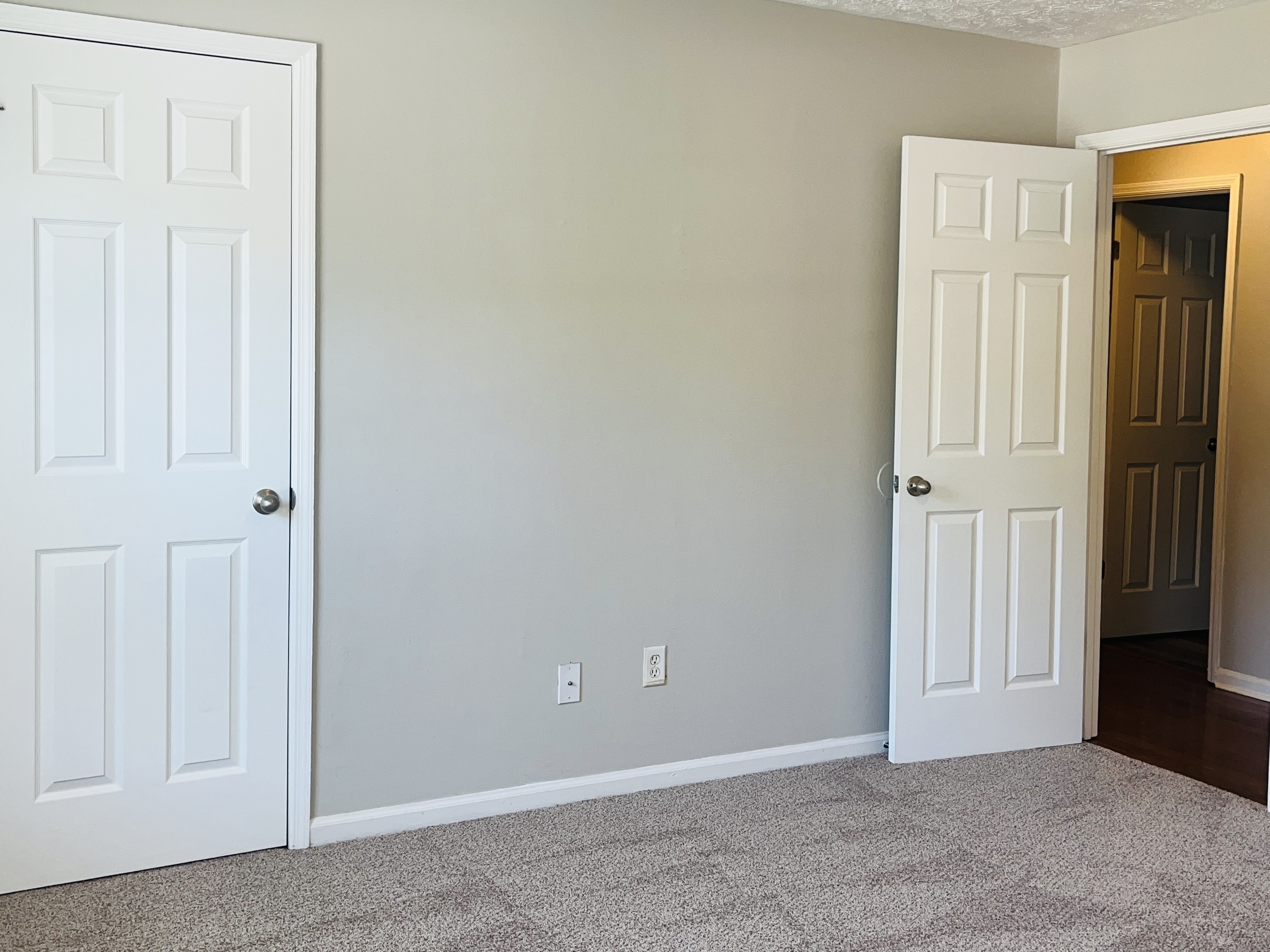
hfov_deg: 51.4
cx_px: 631
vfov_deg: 39.5
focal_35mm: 36
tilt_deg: -3.0
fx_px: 1321
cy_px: 401
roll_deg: -1.3
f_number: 1.6
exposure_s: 1/36
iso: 40
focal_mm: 5.1
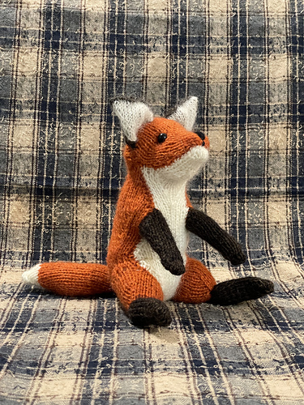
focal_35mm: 52
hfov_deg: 28.0
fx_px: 609
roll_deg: -0.6
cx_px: 152
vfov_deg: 36.8
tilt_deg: -10.4
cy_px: 202
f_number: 2
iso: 640
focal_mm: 6
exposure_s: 1/40
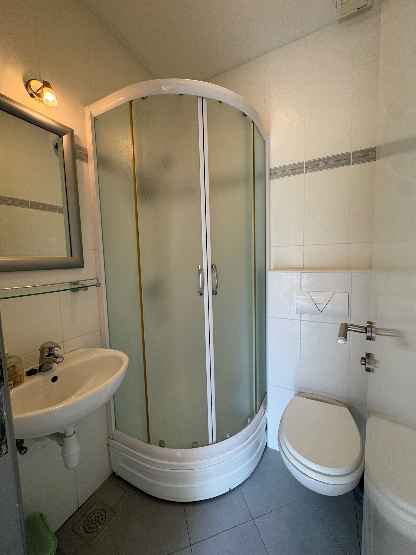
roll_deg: +1.6
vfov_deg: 102.1
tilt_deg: -4.7
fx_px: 224
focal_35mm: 14
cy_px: 278
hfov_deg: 85.7
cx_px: 208
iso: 100
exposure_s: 1/100
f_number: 2.2
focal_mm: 2.22
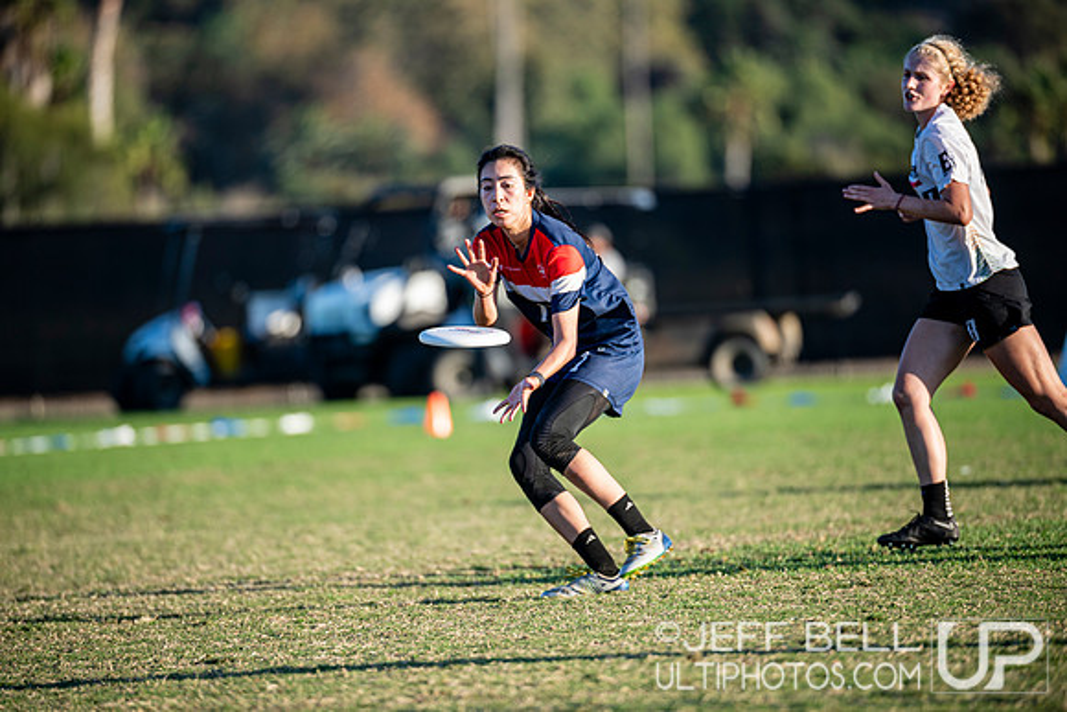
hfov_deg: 6.9
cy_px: 356
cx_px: 534
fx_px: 8893
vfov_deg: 4.6
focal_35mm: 300
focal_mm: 300
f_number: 3.2
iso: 220
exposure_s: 1/1250
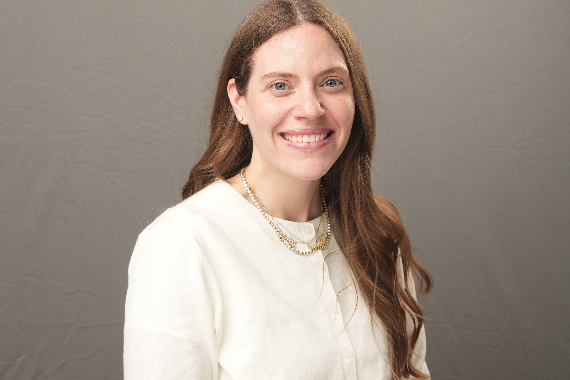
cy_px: 190
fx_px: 1409
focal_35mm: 89
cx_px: 285
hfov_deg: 22.9
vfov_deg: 15.4
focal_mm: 59.9
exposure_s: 1/250
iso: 200
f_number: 6.3
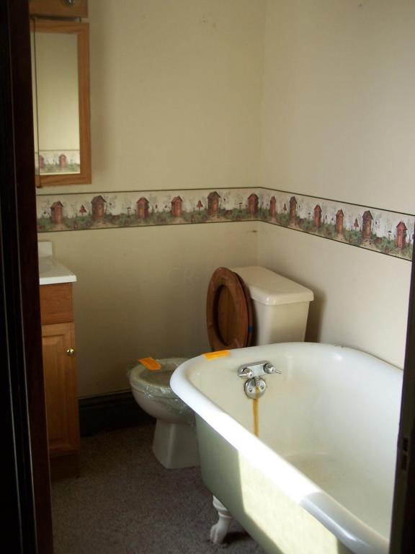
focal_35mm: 48
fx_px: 767
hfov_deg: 30.3
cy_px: 277
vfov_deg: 39.7
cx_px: 208
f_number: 3
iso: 80
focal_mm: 8
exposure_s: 1/100
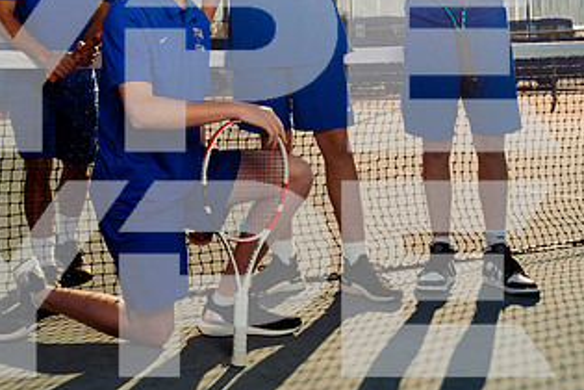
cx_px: 89
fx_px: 957
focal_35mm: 59
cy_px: 55
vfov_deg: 22.5
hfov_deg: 32.7
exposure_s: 1/250
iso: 125
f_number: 8
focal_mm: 32
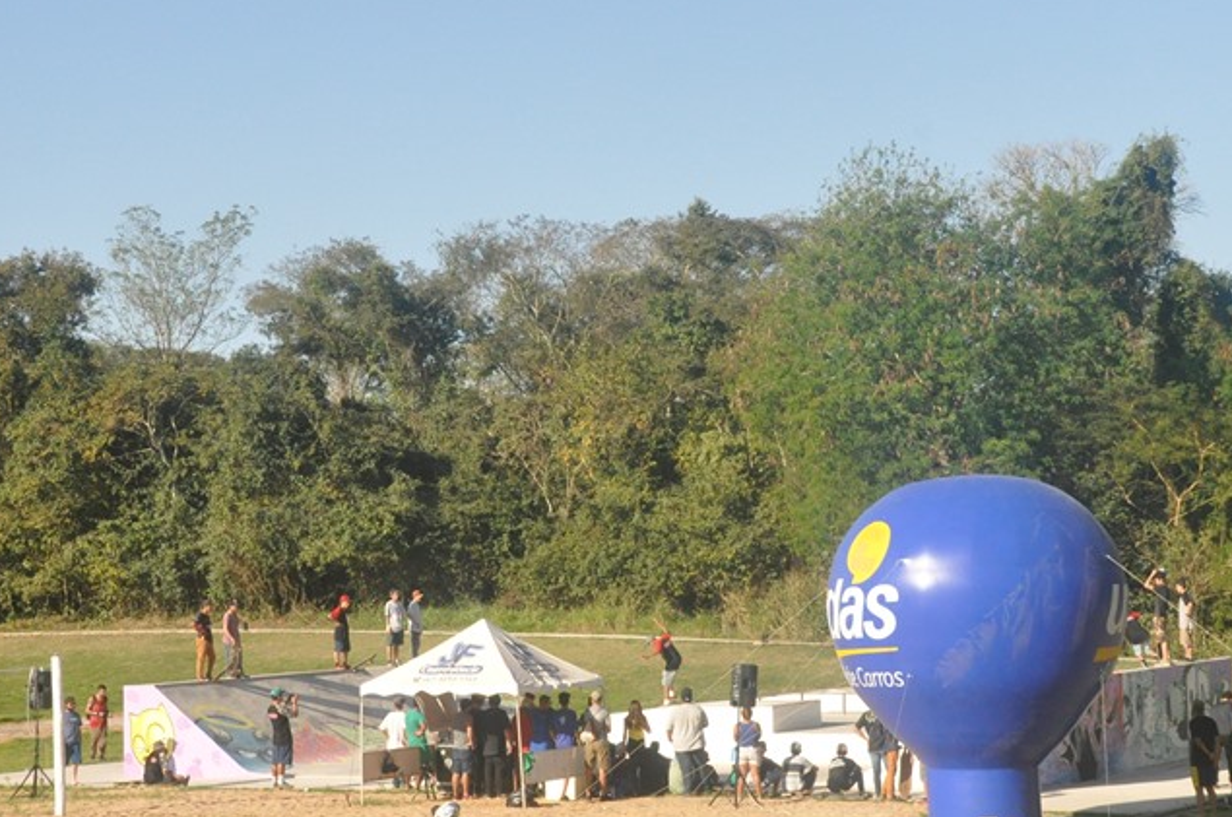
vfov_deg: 17.5
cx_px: 731
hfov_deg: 26.1
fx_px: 2656
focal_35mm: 78
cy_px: 406
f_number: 14
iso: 1250
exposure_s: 1/800
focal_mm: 35
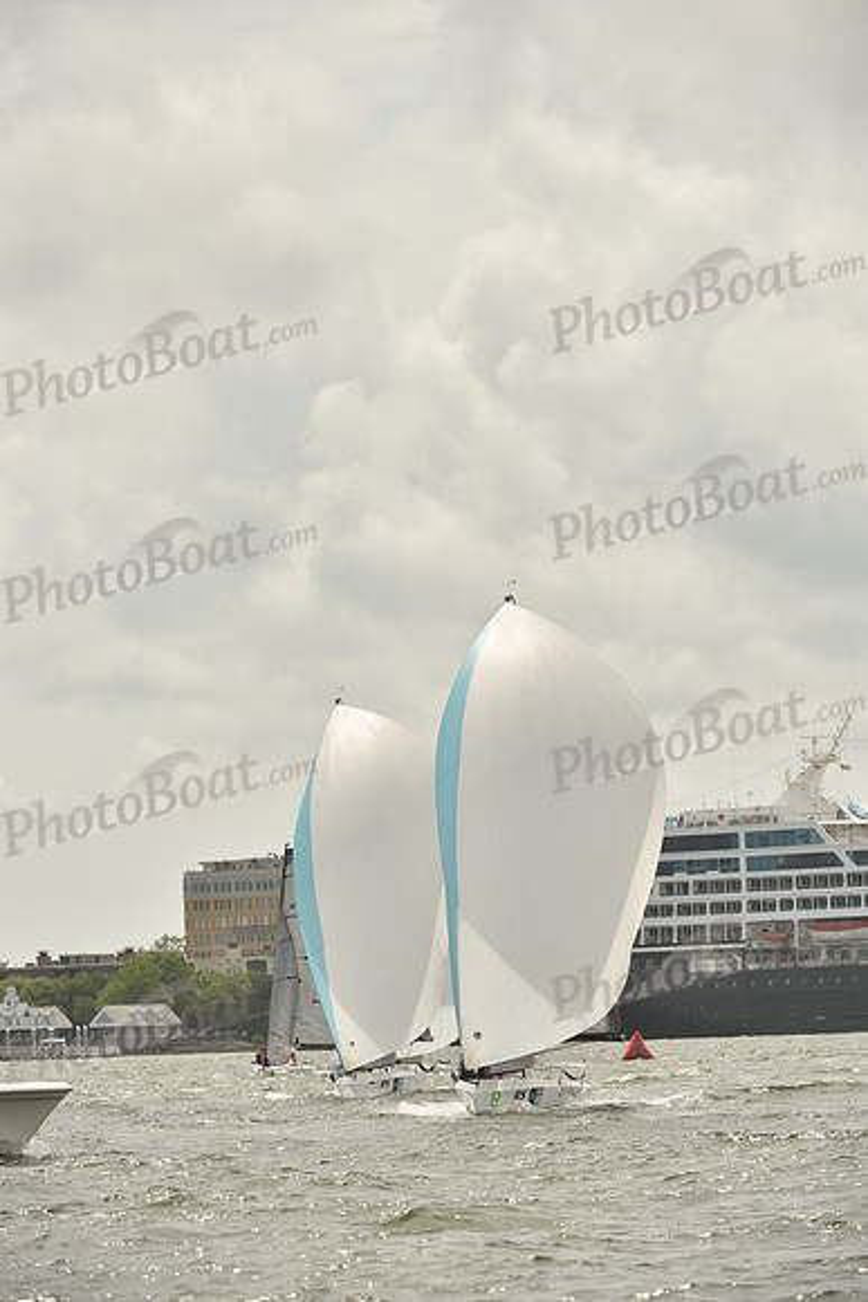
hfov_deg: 6.9
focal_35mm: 200
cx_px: 434
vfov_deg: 10.3
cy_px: 651
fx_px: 7228
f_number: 7.1
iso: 320
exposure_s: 1/1250
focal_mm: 200
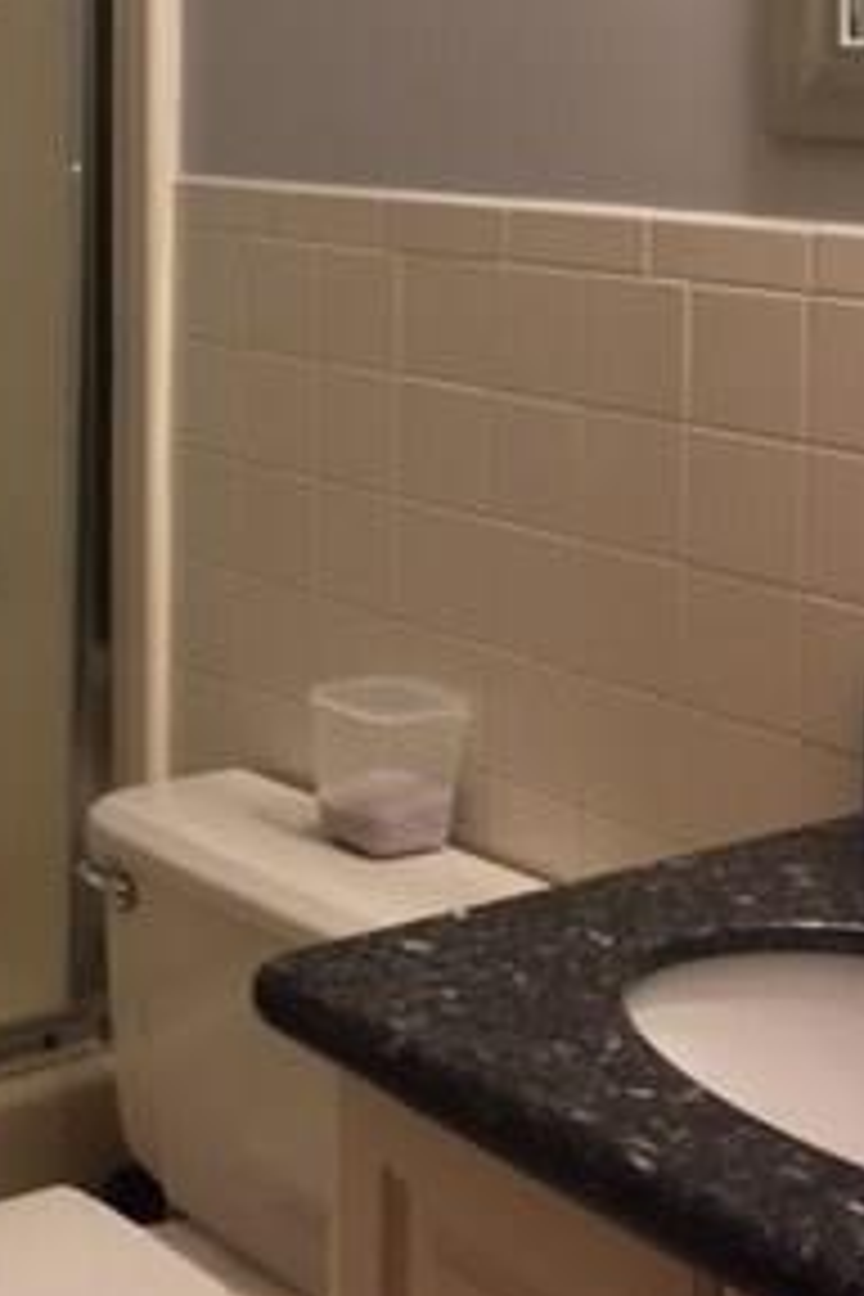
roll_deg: +0.1
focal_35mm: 67
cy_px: 207
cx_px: -63
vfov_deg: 29.2
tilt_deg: -3.8
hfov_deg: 19.5
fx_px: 2412
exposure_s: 1/30
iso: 64
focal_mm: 4.15
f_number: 2.2
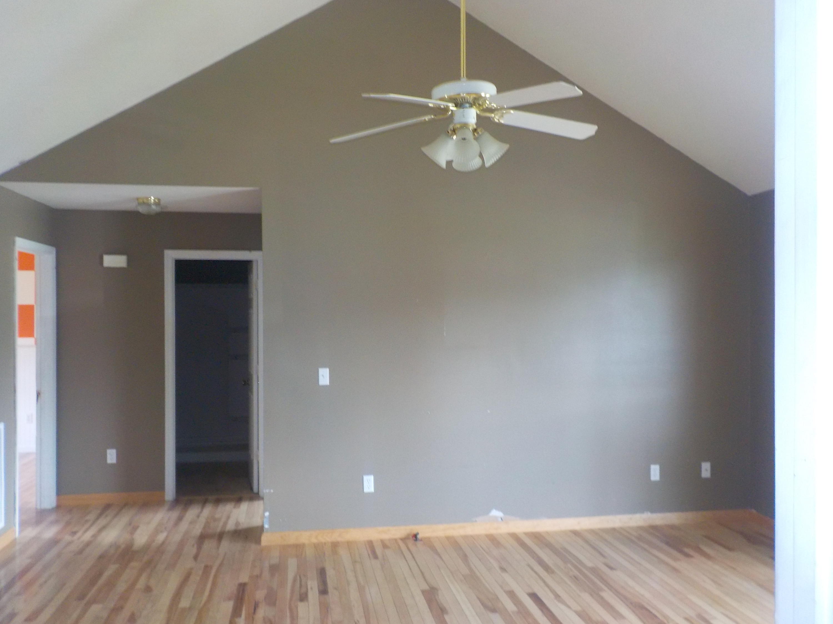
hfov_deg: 60.0
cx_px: 416
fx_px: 722
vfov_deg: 46.8
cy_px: 312
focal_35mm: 30
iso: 250
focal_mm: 4.1
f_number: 3.3
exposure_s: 1/30
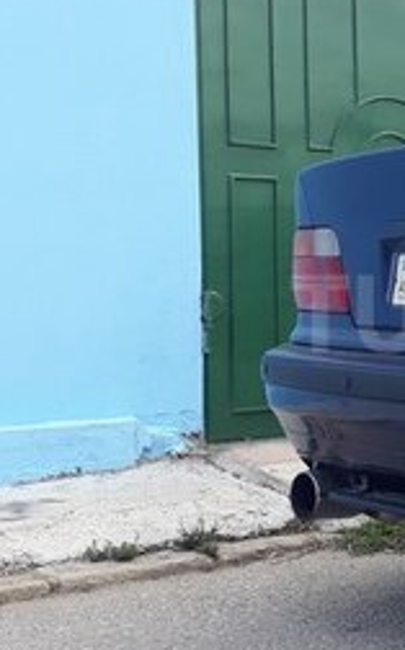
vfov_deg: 27.5
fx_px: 1328
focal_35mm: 75
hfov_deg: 16.2
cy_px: 313
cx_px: 555
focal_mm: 3.6
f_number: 1.9
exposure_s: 1/495
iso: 40
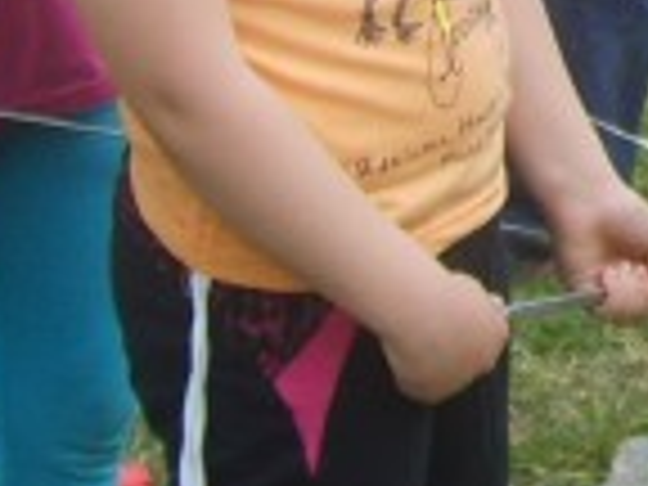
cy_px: -400
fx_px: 3650
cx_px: 1084
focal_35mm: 195
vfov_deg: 7.4
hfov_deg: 9.7
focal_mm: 5.8
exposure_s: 1/350
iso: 50
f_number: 2.8
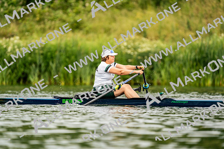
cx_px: 112
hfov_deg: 3.4
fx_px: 3734
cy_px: 74
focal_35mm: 600
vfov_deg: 2.3
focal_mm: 600
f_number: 6.3
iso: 500
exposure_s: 1/2000
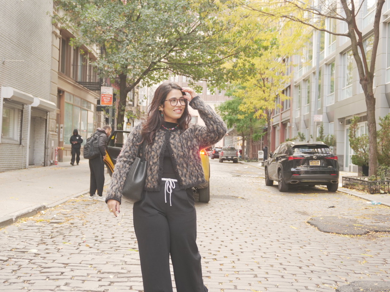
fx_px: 496
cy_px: 149
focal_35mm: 44
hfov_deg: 42.9
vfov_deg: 32.9
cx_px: 182
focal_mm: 26
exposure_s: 1/100
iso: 500
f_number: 4.5
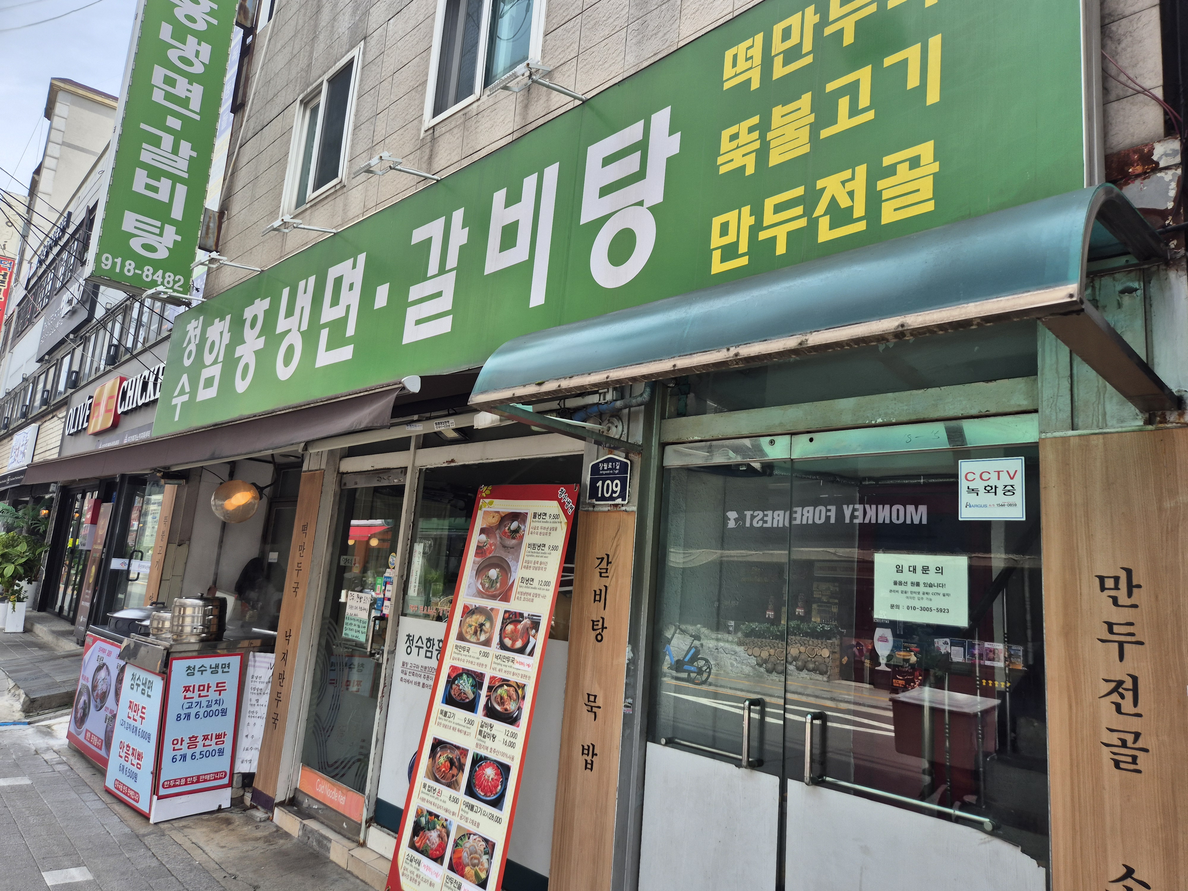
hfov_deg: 73.9
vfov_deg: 58.9
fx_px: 789
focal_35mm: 23
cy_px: 446
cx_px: 594
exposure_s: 1/726
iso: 25
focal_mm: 5.4
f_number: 1.8
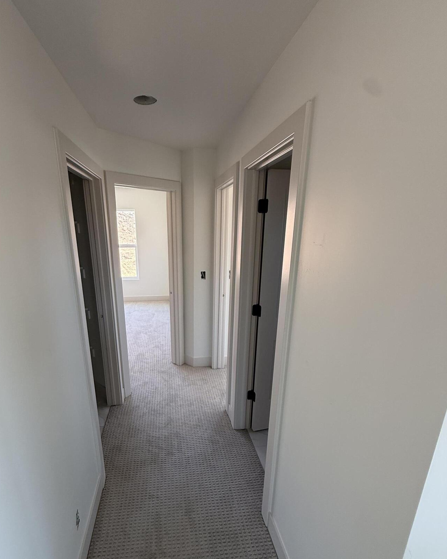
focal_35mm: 17
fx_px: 281
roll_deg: +1.1
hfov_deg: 76.5
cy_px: 308
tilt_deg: -16.1
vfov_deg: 89.3
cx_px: 189
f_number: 2.2
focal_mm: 2.22
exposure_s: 1/99
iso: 100
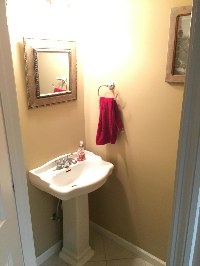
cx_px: 100
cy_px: 133
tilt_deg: -16.5
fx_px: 223
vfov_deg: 61.7
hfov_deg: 48.2
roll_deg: -0.2
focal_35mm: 29
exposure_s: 1/17
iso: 200
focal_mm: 4.15
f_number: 2.2
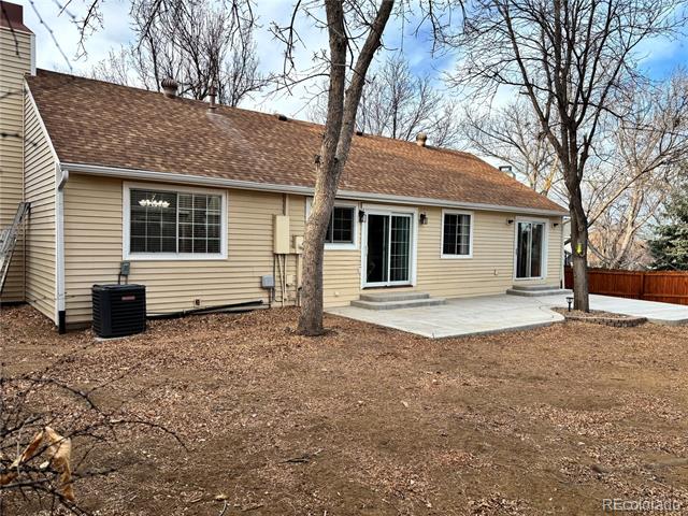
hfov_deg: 67.3
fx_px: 517
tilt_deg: -1.8
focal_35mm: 26
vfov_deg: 53.1
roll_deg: -1.6
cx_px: 344
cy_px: 258
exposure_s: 1/581
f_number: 1.6
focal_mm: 5.96
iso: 50
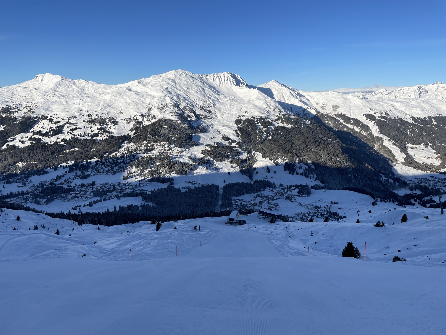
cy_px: 168
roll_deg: -0.2
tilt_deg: -9.6
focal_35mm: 26
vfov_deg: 53.1
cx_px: 223
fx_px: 335
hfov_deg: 67.3
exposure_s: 1/4132
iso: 32
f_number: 1.6
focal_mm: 4.2
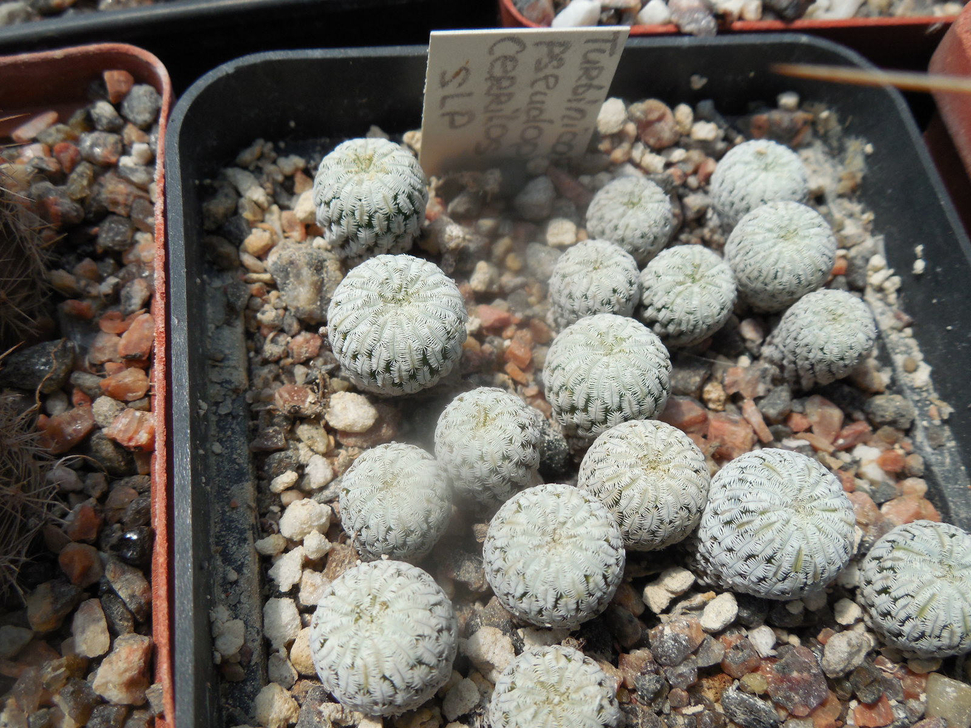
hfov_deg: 58.4
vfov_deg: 45.4
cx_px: 486
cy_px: 364
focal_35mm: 31
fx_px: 870
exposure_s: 1/1000
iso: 125
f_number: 3.6
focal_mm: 5.6
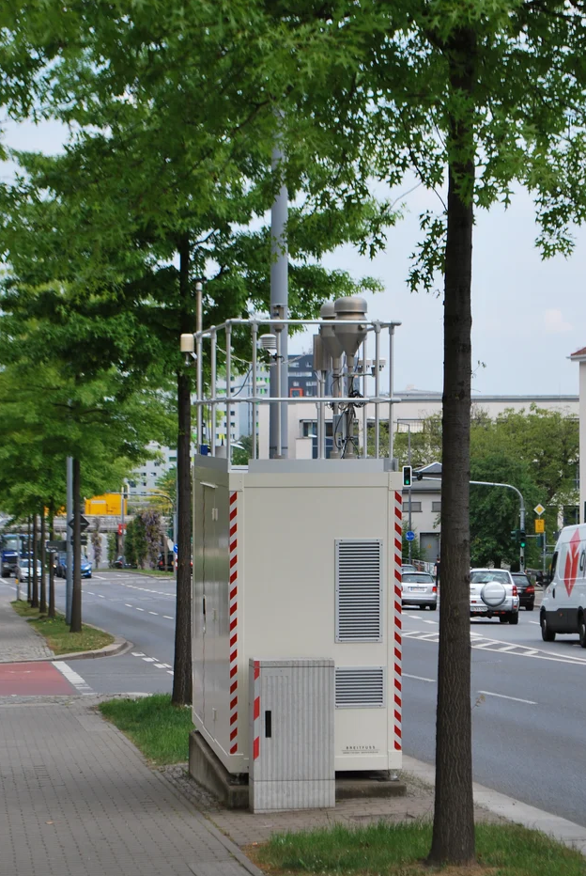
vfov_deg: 22.6
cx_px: 296
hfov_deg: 15.2
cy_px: 509
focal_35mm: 90
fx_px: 2191
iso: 100
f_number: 7.1
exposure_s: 1/200
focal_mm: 48
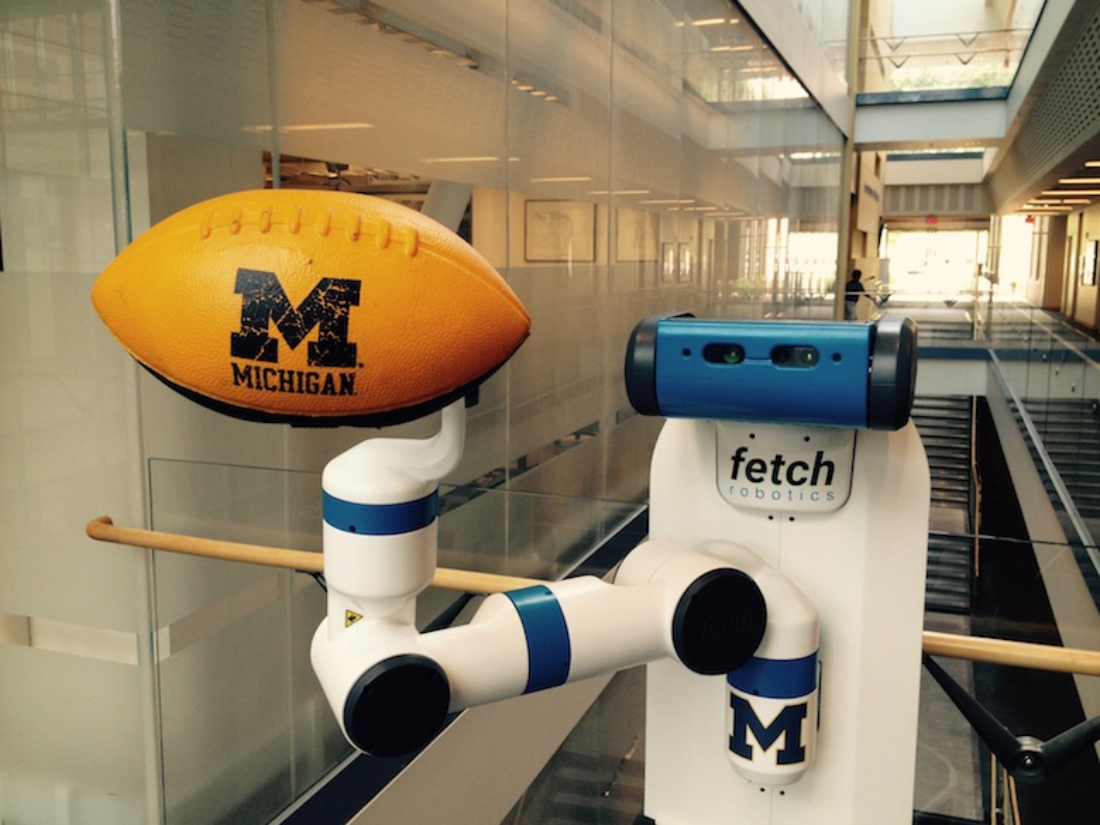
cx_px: 550
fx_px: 1112
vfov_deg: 40.7
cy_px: 412
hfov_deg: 52.6
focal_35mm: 35
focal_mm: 4.28
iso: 50
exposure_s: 1/60
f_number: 2.4
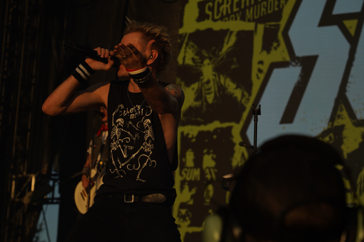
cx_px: 182
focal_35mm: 105
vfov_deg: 13.0
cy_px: 121
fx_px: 1062
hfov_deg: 19.5
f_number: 8
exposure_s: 1/640
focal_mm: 105
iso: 100
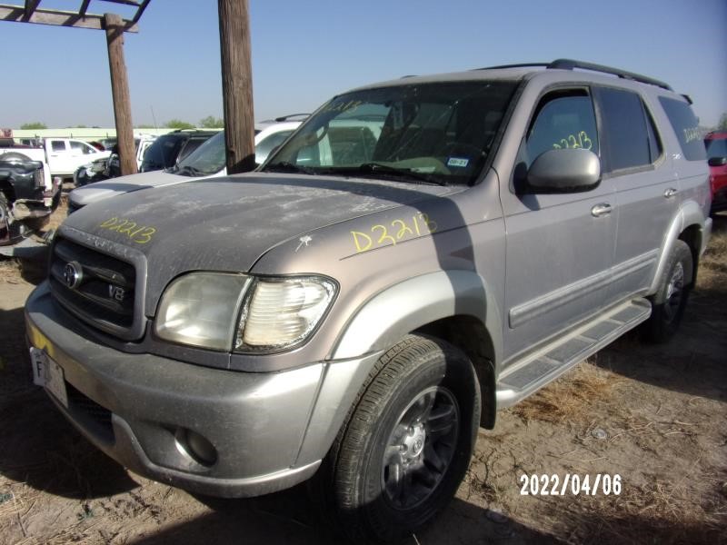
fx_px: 504
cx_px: 364
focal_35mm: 24
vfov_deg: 56.8
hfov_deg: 71.6
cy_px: 272
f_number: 3.3
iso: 80
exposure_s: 1/1300
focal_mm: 4.3
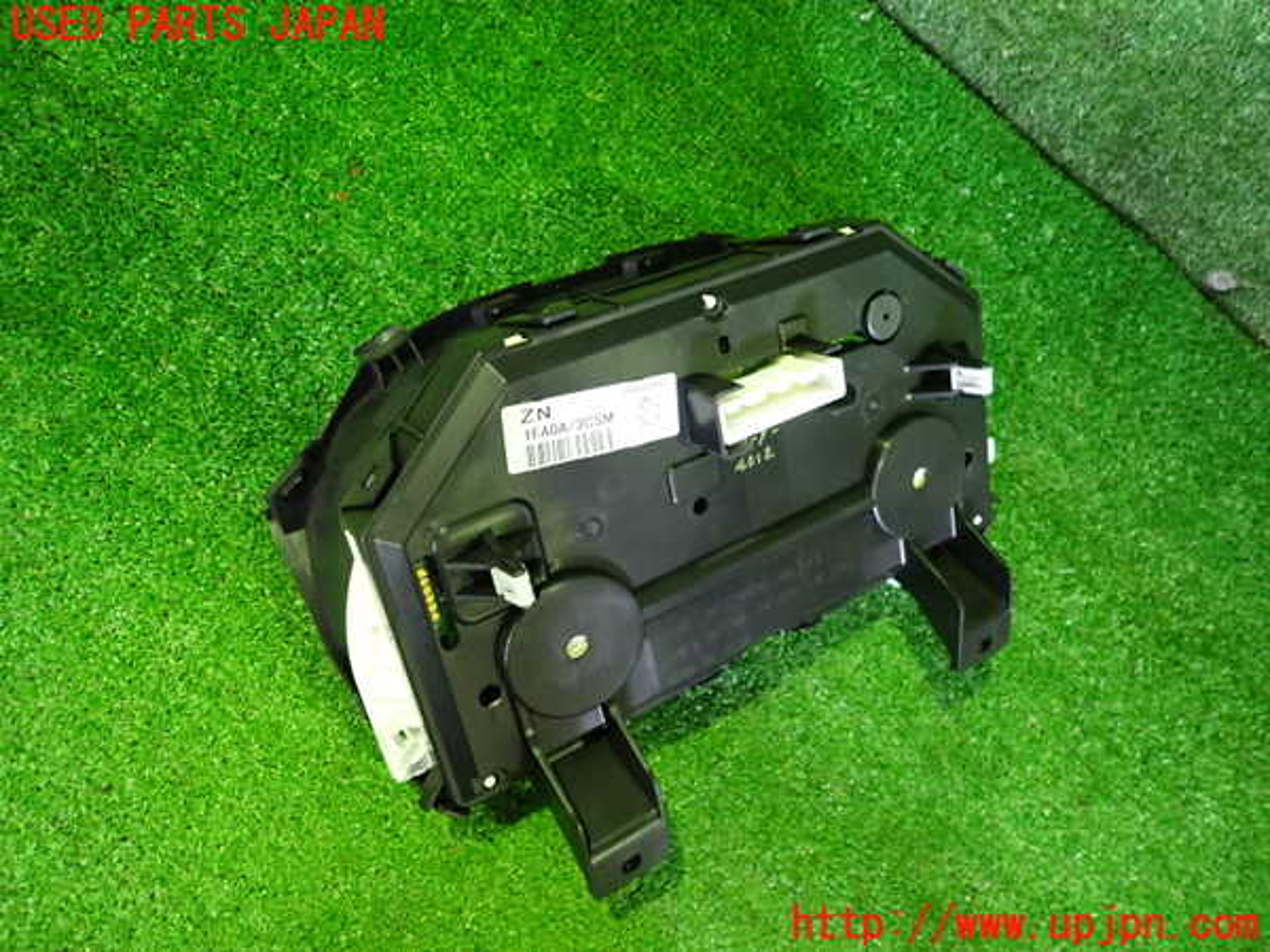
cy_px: 476
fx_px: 917
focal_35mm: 25
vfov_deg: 54.9
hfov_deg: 69.4
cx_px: 635
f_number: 2
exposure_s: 1/30
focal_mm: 4.5
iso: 800
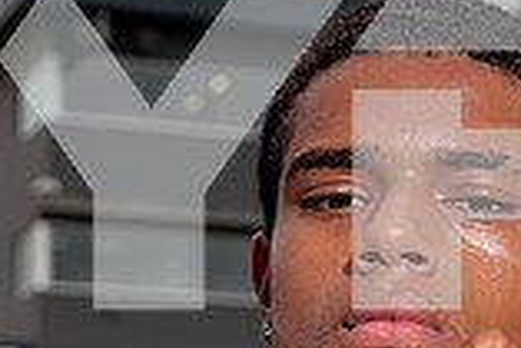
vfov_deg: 7.4
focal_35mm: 183
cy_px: 539
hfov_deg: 11.2
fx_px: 2651
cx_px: 299
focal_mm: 47
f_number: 5.6
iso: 400
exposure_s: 1/1600
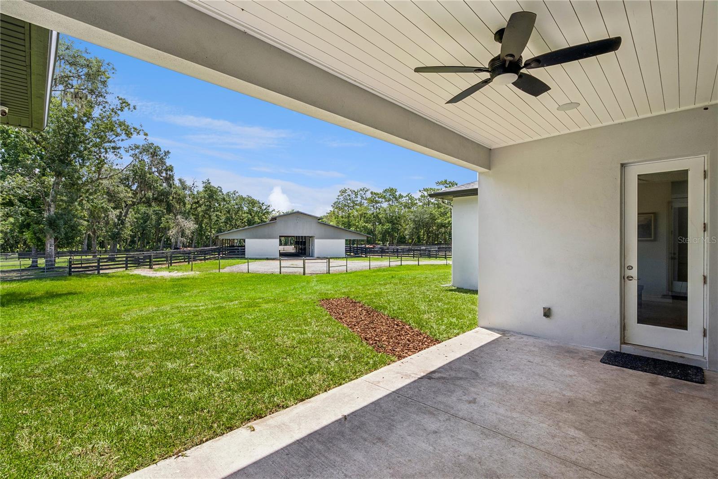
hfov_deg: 96.7
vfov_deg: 73.8
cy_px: 240
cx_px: 359
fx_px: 319
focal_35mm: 16
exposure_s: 1/100
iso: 80
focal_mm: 16
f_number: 10
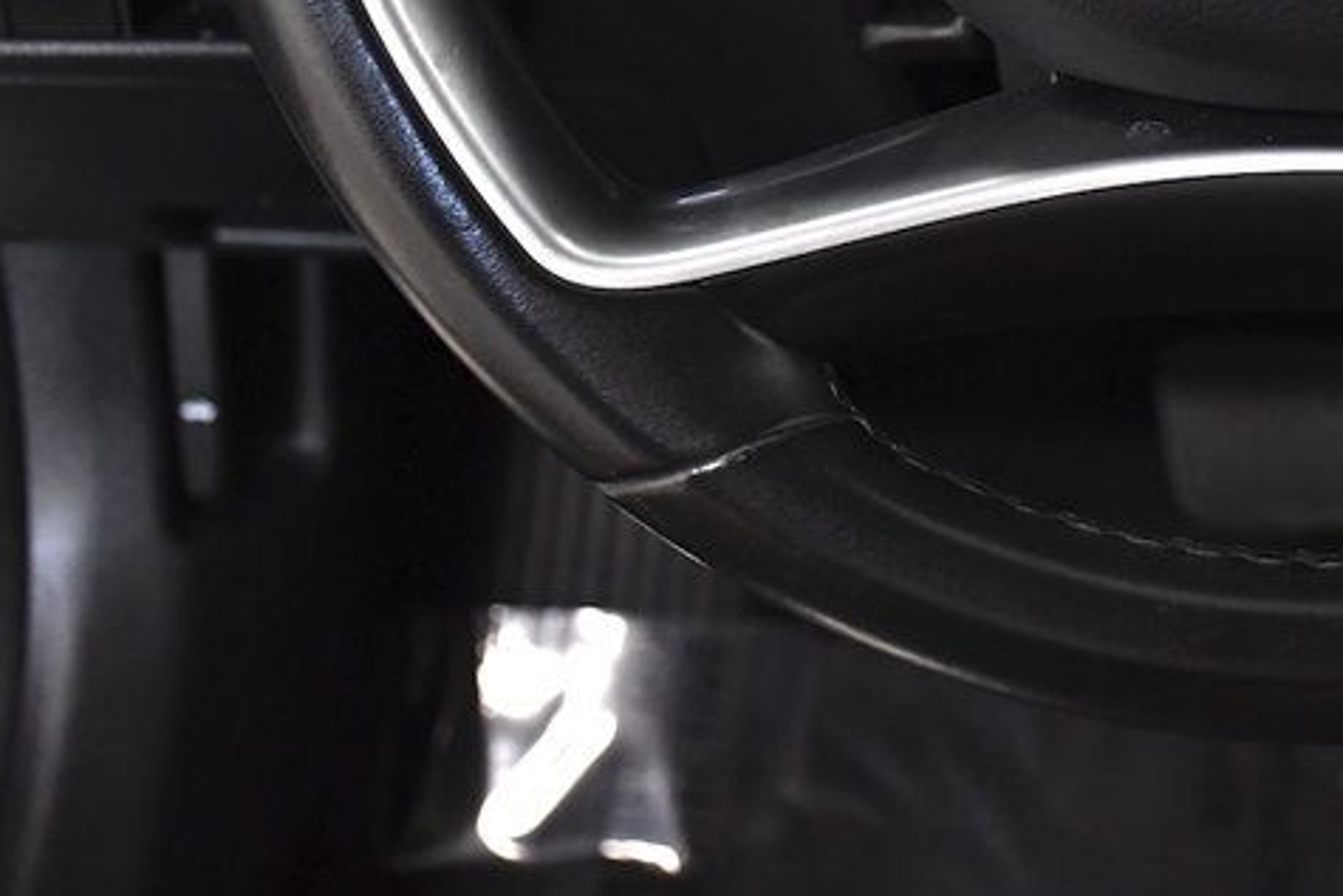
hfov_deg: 20.3
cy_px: -55
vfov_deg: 13.9
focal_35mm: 97
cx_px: 1349
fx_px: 3620
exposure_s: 1/320
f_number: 4
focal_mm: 30
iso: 2500
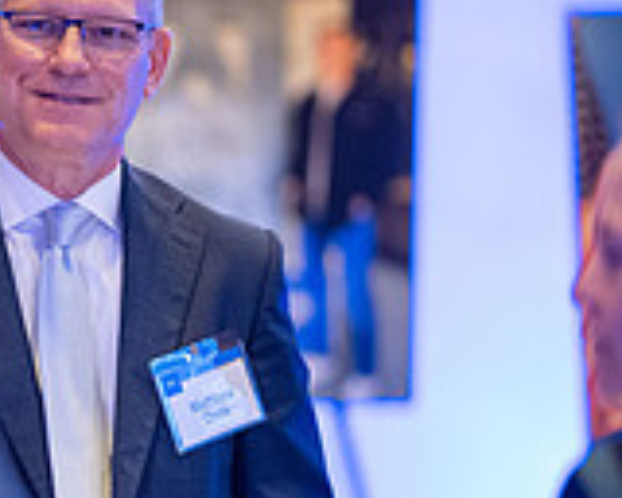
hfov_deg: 5.4
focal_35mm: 358
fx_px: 6590
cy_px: 344
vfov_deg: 4.3
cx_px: -171
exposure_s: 1/200
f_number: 1.4
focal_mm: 105
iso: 2000
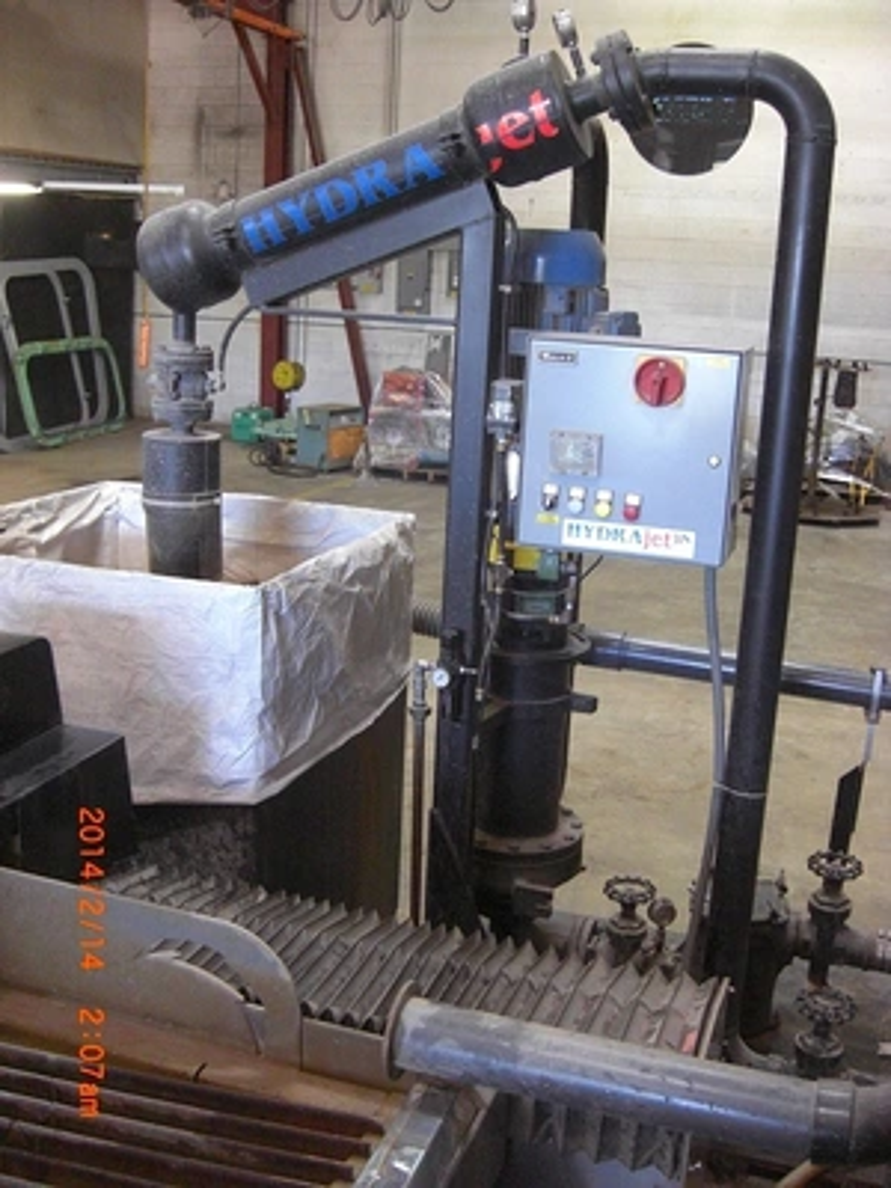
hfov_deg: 37.7
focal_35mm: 38
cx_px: 446
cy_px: 594
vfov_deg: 49.0
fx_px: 1304
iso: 800
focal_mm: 7.9
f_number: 2.8
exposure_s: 1/60
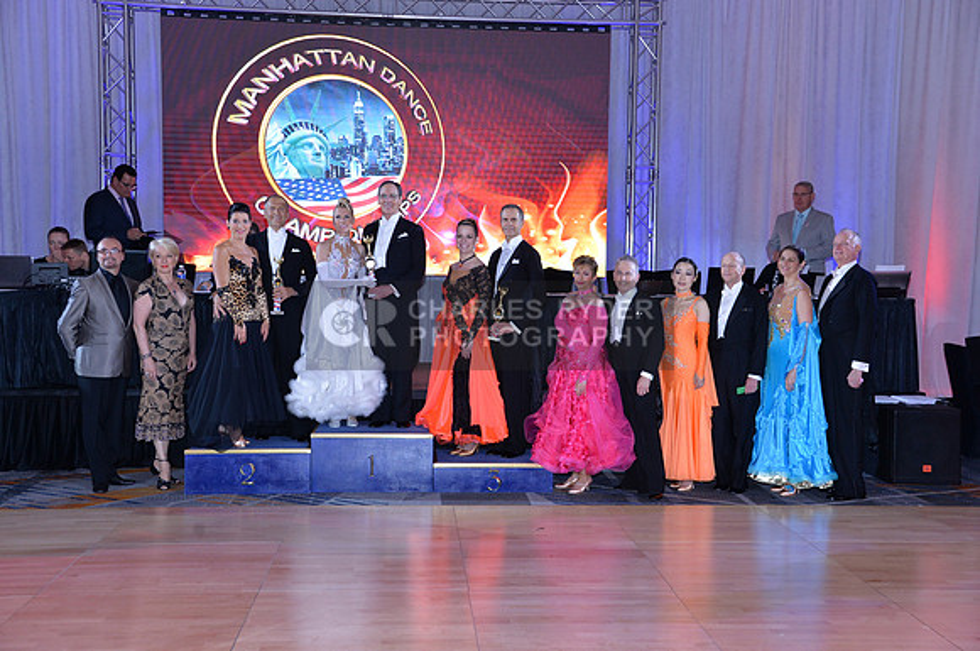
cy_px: 326
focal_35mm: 44
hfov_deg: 44.6
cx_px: 490
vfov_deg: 30.4
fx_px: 1196
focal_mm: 44
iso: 1600
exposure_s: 1/250
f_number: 5
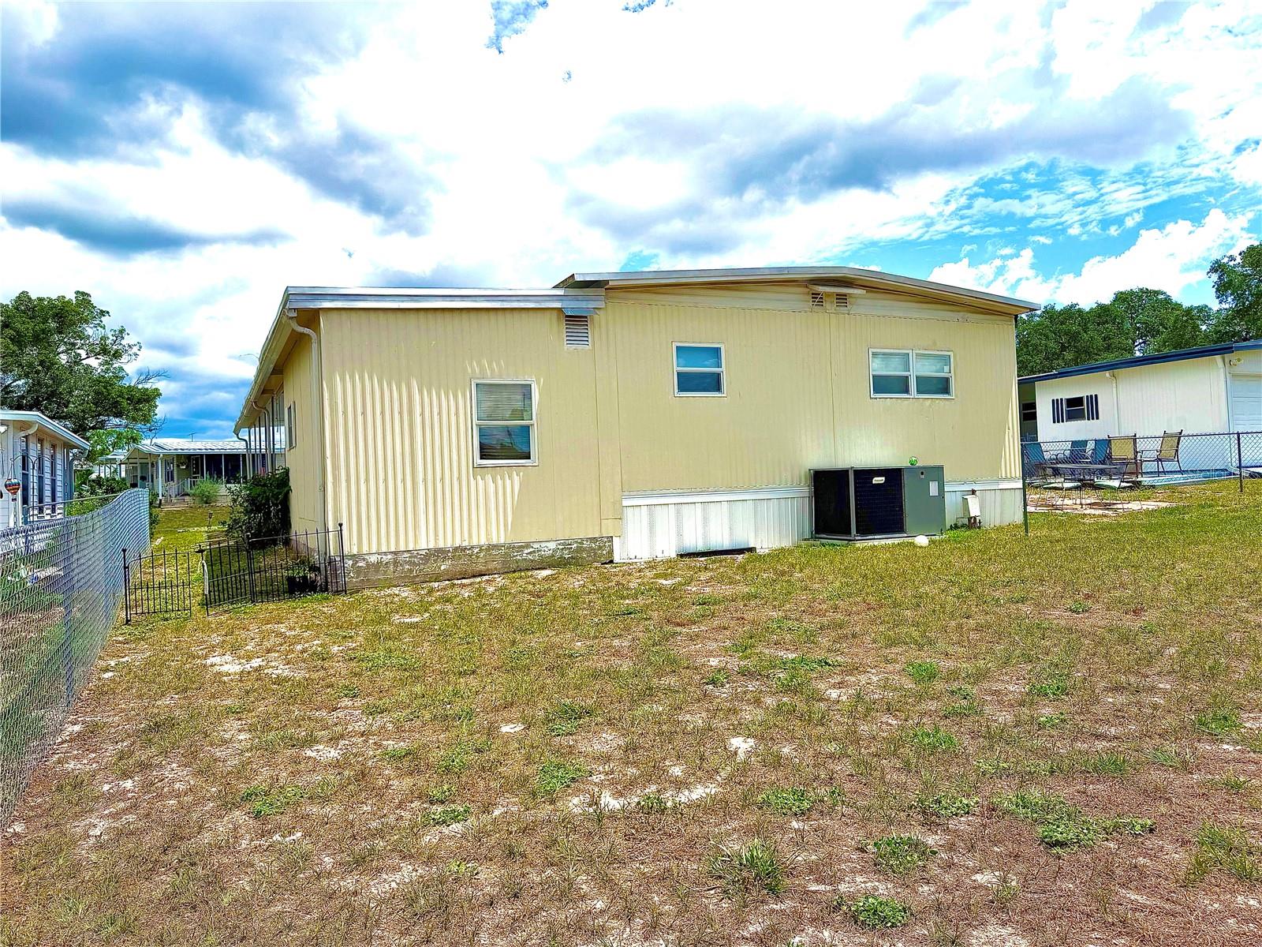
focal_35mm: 24
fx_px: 875
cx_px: 631
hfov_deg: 71.6
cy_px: 474
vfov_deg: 56.8
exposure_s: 1/9091
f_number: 1.78
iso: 80
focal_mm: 6.76
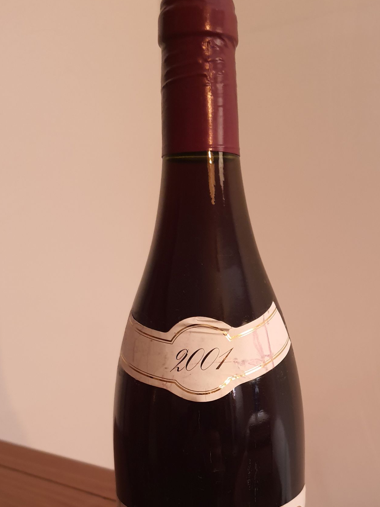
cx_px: 234
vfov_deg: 46.5
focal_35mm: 39
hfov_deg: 36.6
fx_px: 571
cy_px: 366
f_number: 1.7
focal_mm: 4.32
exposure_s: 1/50
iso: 250
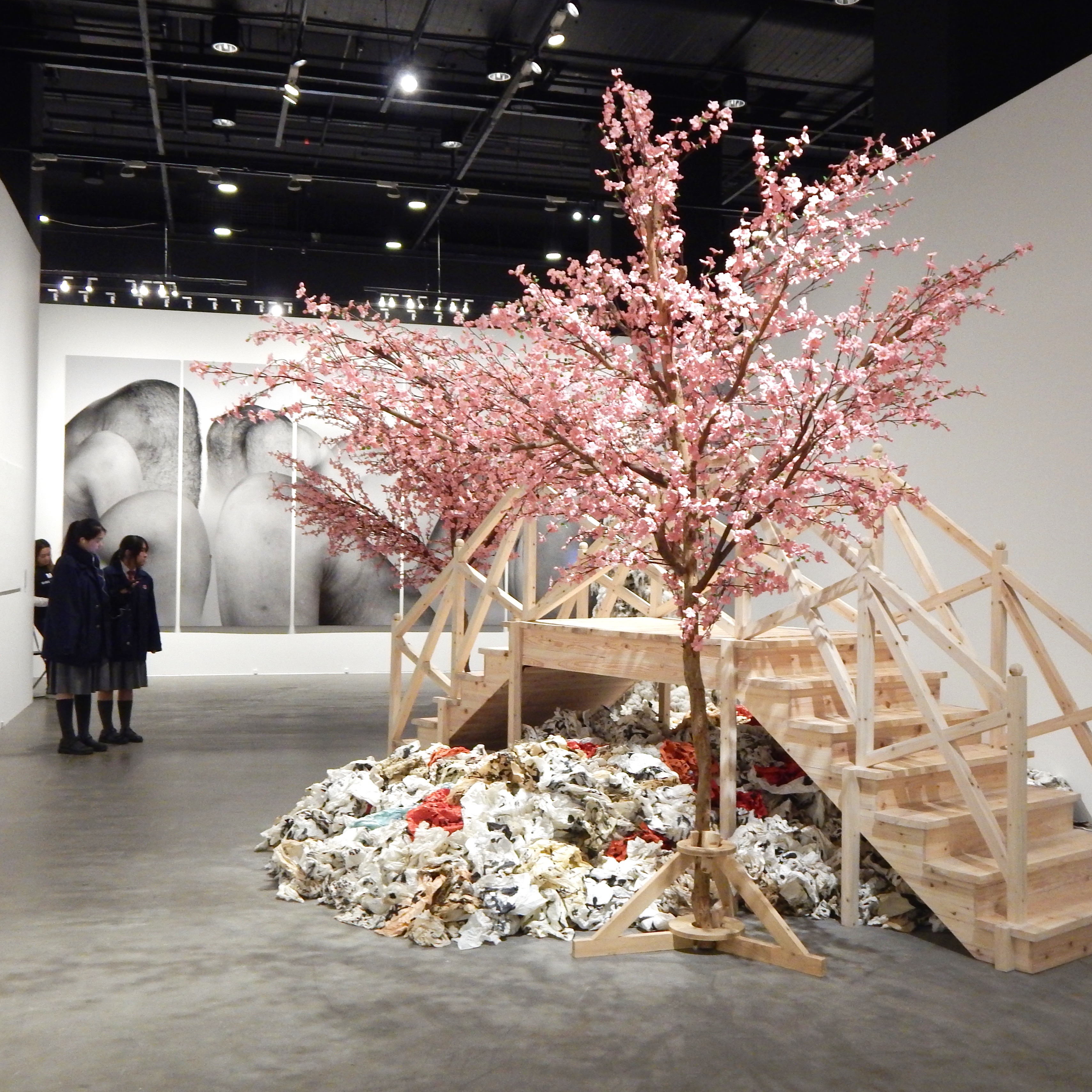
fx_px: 1321
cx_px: 589
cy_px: 544
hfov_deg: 44.9
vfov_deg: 44.9
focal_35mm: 37
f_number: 3.2
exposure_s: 1/15
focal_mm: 5.6
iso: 400
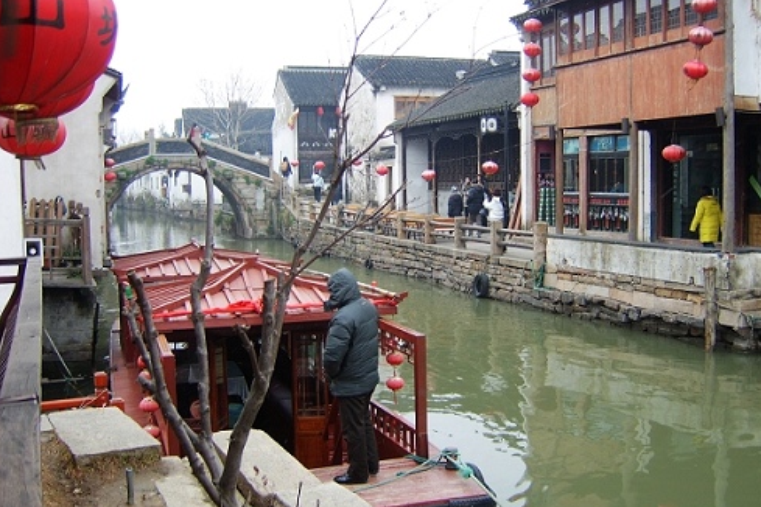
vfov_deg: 40.0
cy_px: 248
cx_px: 384
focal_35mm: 33
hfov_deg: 57.2
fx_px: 698
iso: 50
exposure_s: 1/65
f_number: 2.7
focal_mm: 8.13
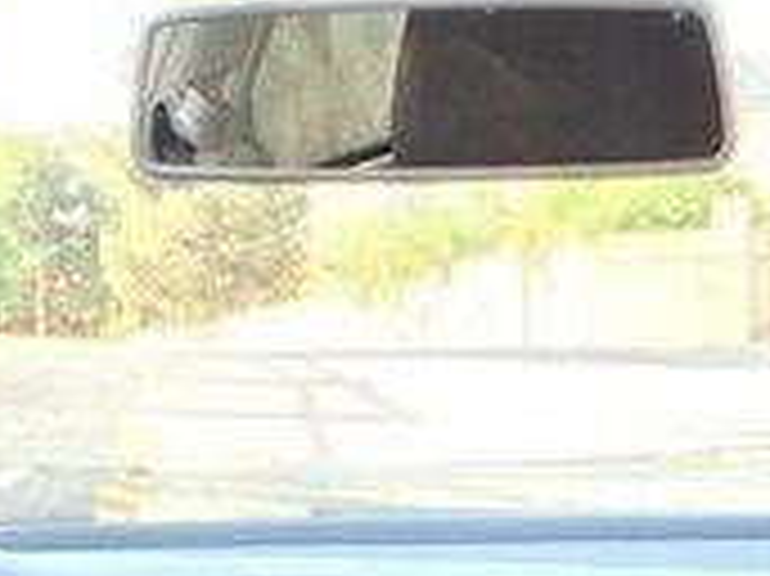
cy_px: 983
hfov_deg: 17.6
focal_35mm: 112
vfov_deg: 12.3
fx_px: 2490
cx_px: 351
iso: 50
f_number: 2.2
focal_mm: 4.15
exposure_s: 1/50
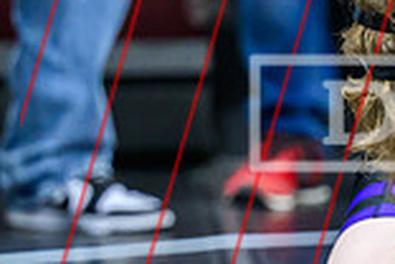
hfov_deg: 4.0
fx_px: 5562
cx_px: 643
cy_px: 294
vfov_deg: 2.7
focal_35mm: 507
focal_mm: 100
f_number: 2.8
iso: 5000
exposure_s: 1/800
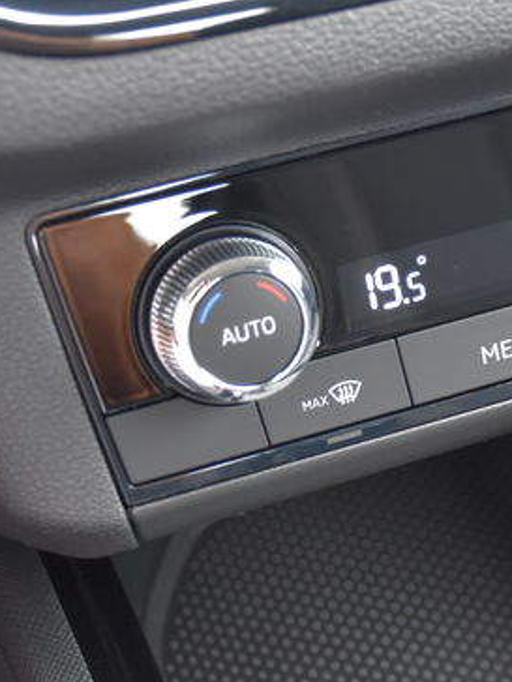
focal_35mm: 119
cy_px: 278
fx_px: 2347
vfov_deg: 16.5
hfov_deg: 12.2
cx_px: 596
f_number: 4
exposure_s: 1/60
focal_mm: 30
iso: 1400
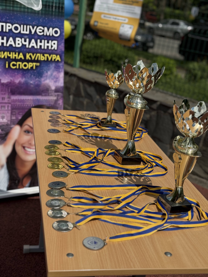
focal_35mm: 48
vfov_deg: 39.7
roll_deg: -6.8
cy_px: 138
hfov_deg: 30.3
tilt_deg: -18.1
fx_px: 385
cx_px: 104
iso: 80
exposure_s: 1/7874
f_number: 1.78
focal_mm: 6.76
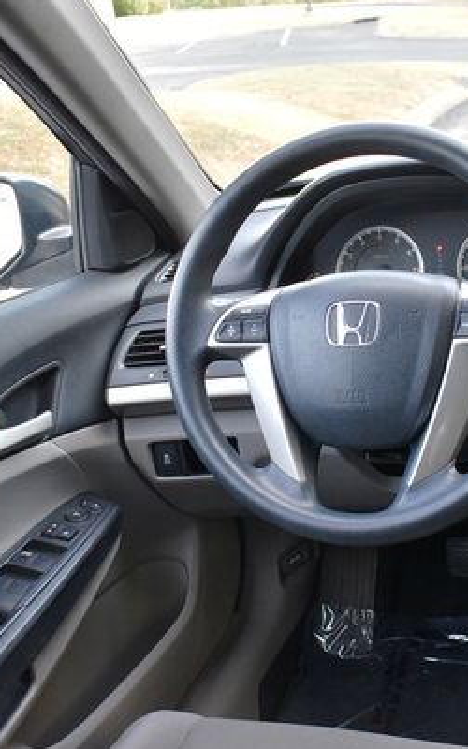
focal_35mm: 44
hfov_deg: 28.8
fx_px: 898
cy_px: 394
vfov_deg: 45.3
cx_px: 343
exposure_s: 1/200
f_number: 3.5
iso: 800
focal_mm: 18
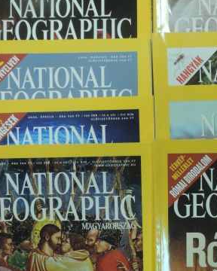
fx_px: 417
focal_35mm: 52
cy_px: 166
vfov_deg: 35.8
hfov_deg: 28.8
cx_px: 153
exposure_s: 1/60
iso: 640
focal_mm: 5.3
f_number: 3.1
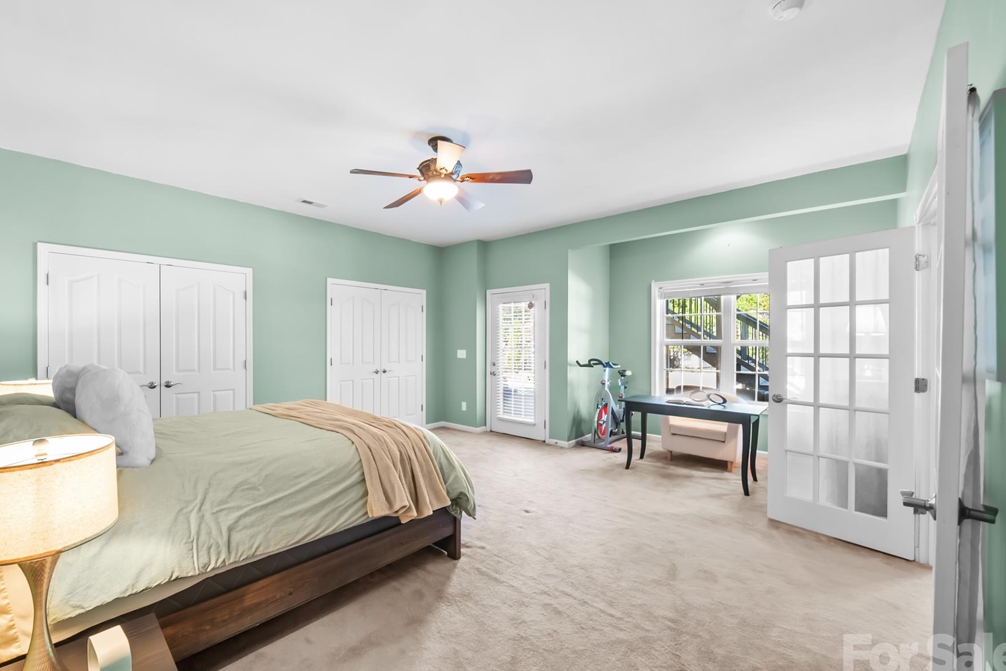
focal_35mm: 14
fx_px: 391
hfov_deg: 103.7
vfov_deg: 81.1
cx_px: 439
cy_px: 355
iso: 250
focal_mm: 12
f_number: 9
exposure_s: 1
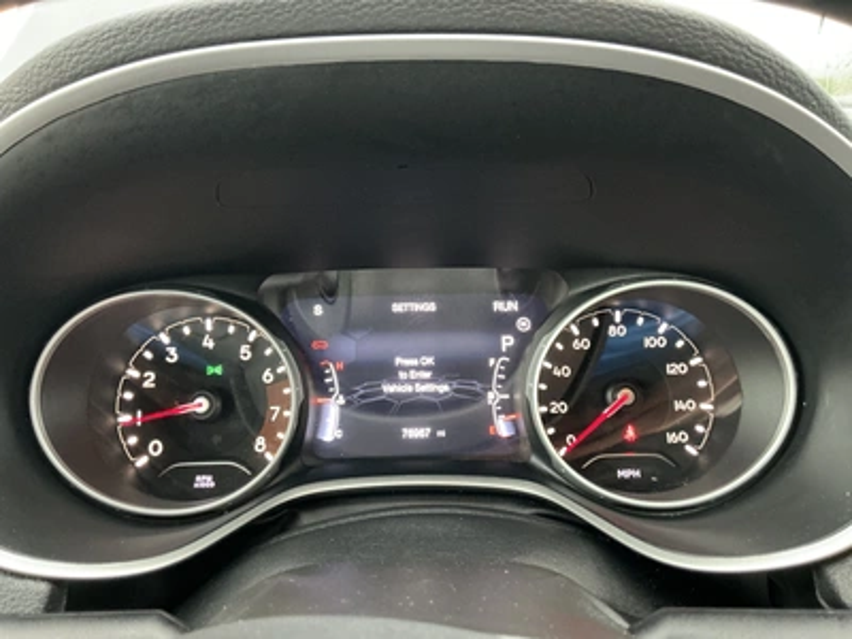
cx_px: 426
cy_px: 320
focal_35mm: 28
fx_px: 689
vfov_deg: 49.7
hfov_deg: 63.4
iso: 400
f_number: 1.8
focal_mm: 3
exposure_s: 1/29
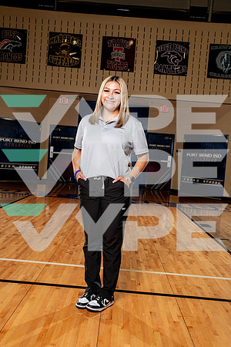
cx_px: 116
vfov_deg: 53.1
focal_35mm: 36
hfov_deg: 36.9
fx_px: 346
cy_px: 174
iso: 200
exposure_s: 1/250
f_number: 5.6
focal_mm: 36
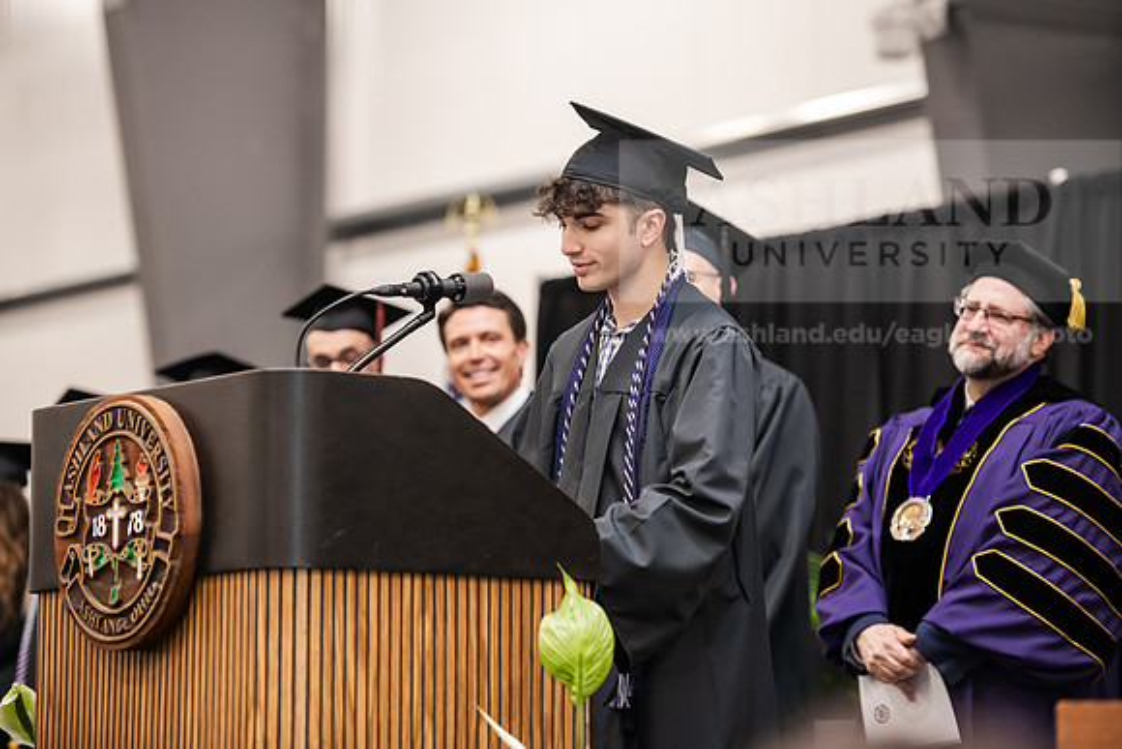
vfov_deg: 10.6
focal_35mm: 130
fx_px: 4052
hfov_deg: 15.8
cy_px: 374
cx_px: 561
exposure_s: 1/200
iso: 3200
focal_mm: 130
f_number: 3.2
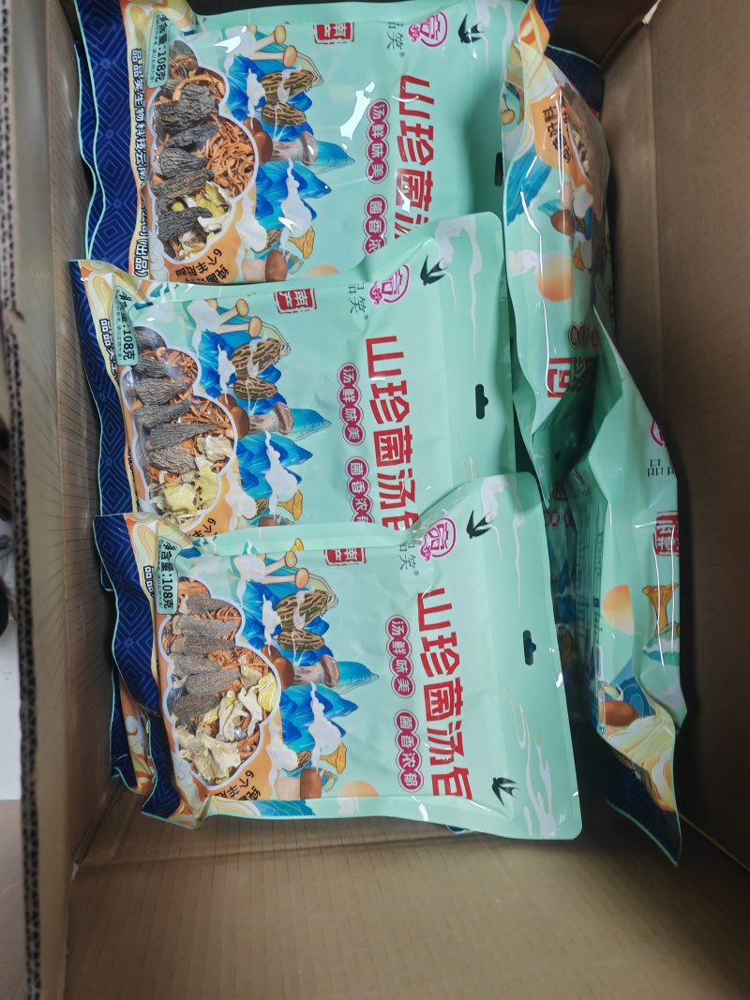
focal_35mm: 27
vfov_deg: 65.3
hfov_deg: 51.3
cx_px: 375
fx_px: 780
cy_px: 500
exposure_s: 1/50
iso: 640
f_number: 1.6
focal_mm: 7.62
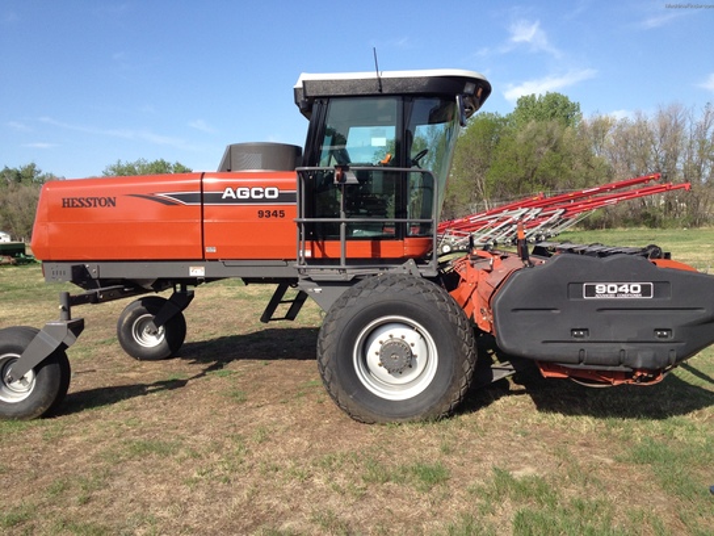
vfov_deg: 40.7
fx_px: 722
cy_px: 268
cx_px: 357
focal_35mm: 35
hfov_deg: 52.6
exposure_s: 1/1346
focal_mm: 4.28
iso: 64
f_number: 2.4
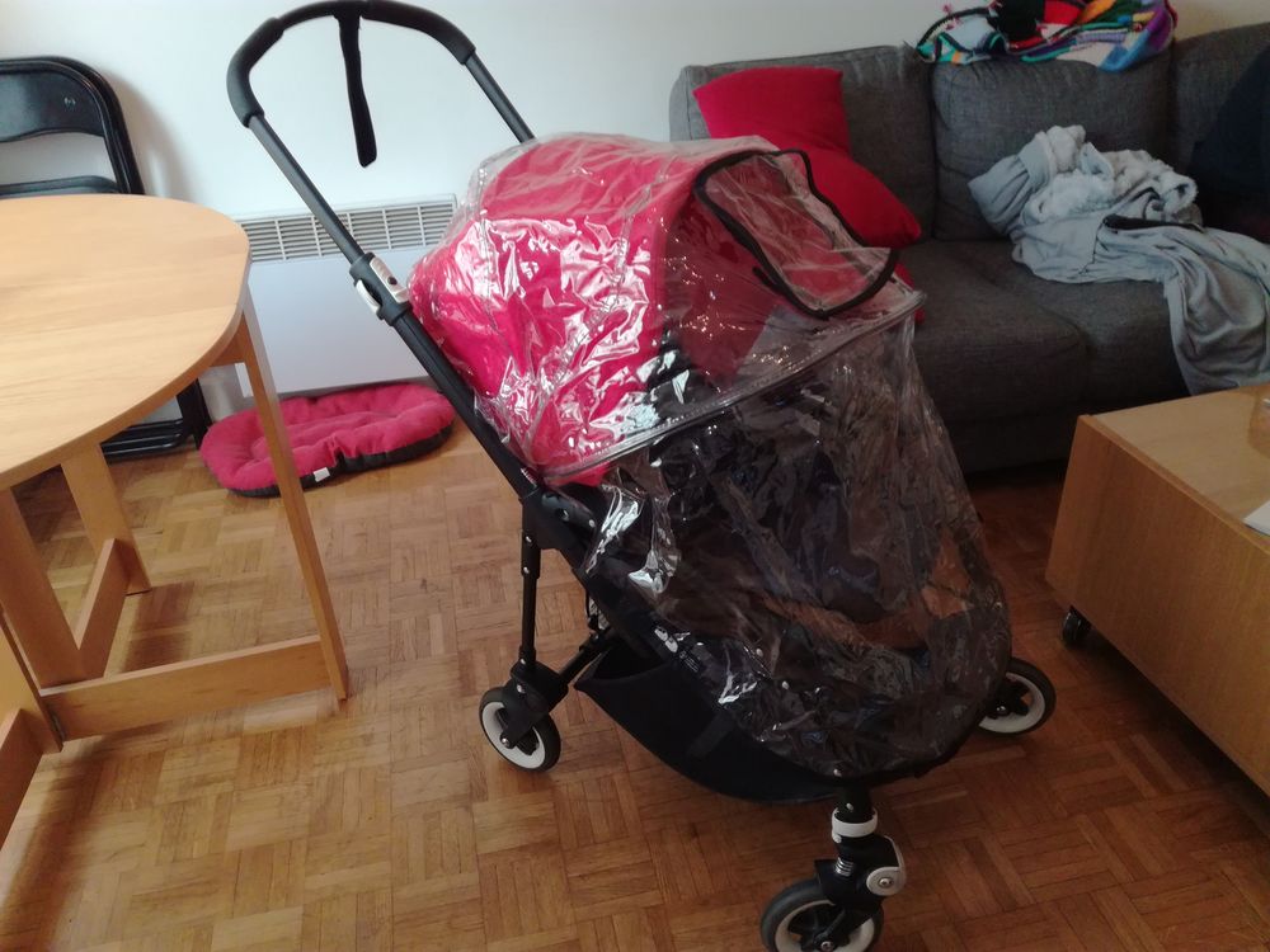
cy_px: 476
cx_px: 635
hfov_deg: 65.3
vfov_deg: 51.4
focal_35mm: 27
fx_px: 991
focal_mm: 3.79
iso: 250
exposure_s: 1/30
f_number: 2
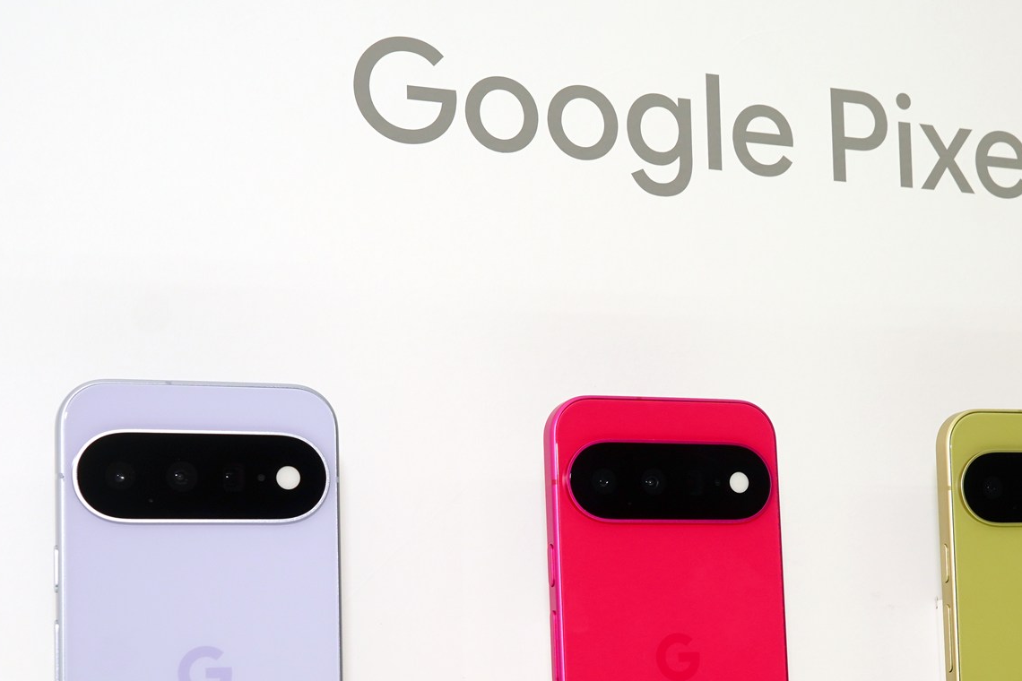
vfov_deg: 20.8
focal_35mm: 65
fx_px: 1836
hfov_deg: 30.7
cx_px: 748
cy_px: 552
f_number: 8
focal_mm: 25.6
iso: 100
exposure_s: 1/160
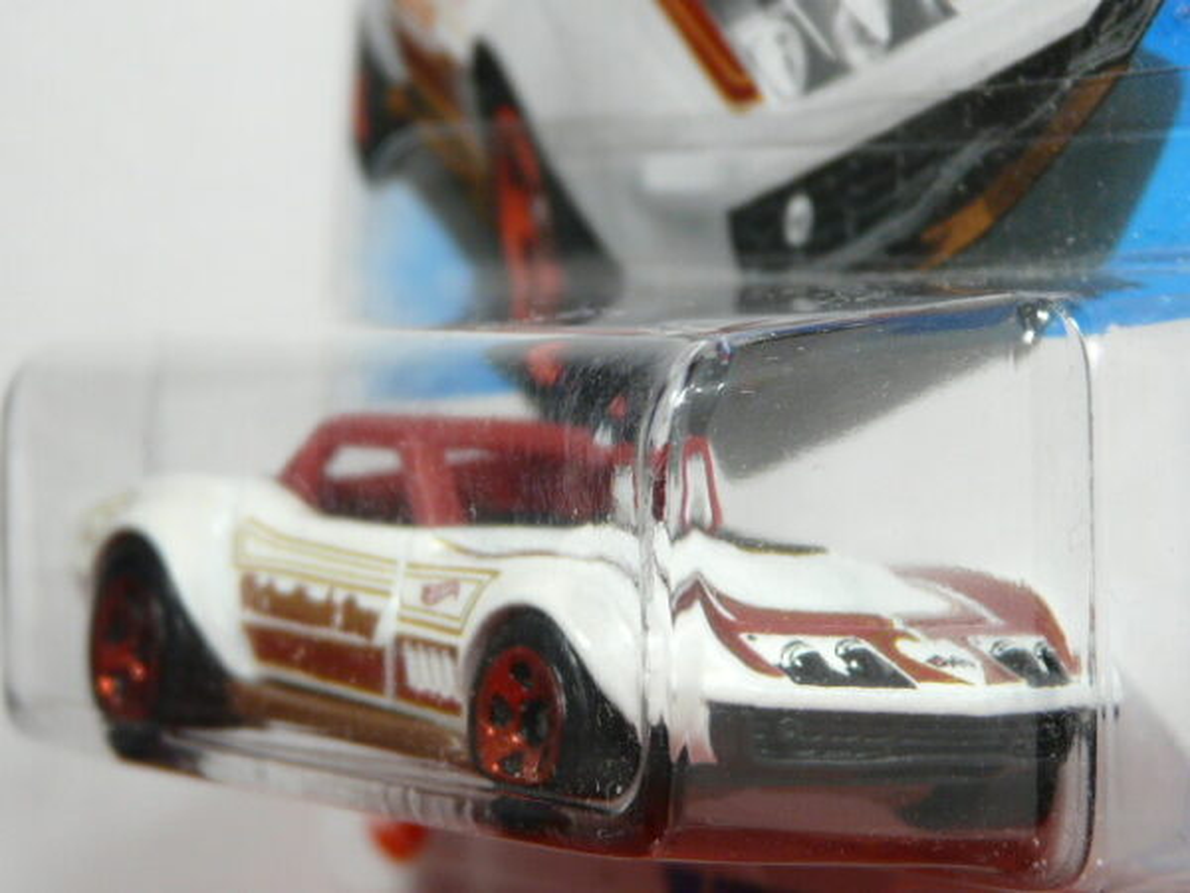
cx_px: 595
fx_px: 4228
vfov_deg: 12.0
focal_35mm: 123
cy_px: 446
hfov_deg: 16.0
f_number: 3.2
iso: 125
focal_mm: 12.6
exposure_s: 1/50
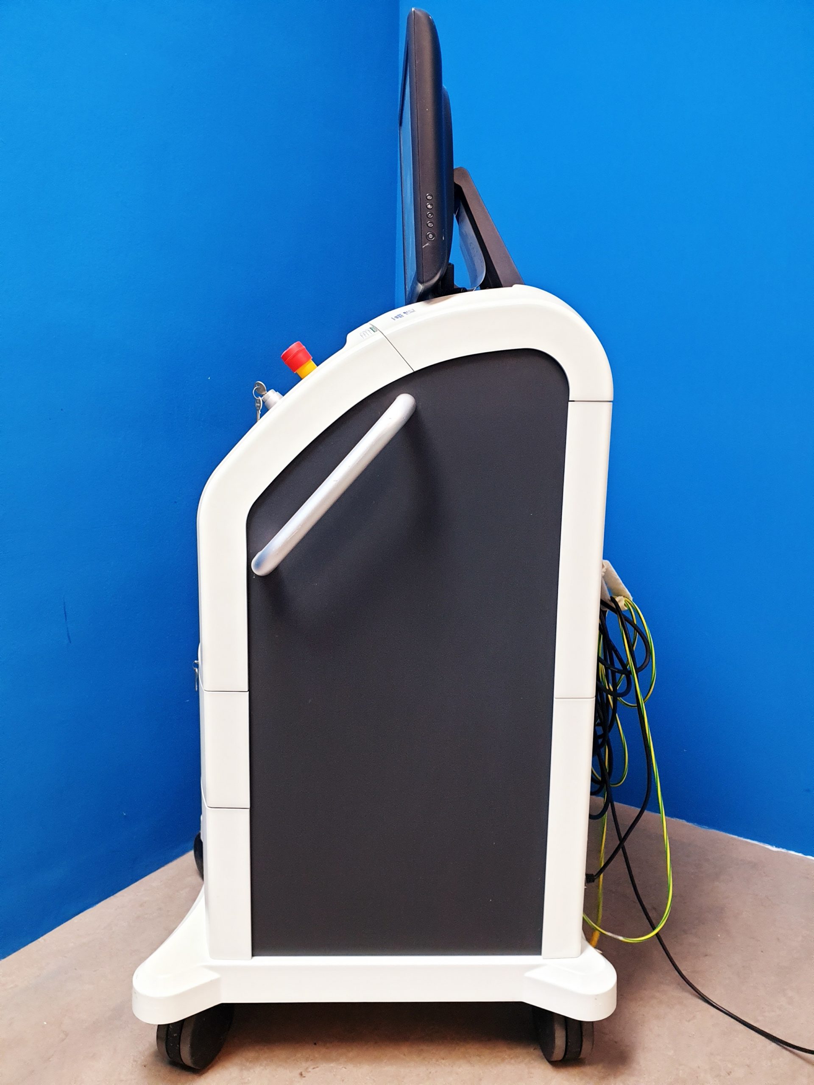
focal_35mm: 26
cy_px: 542
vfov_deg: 67.3
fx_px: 815
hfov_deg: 53.1
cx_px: 407
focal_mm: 4.3
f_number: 2.4
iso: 250
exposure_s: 1/33
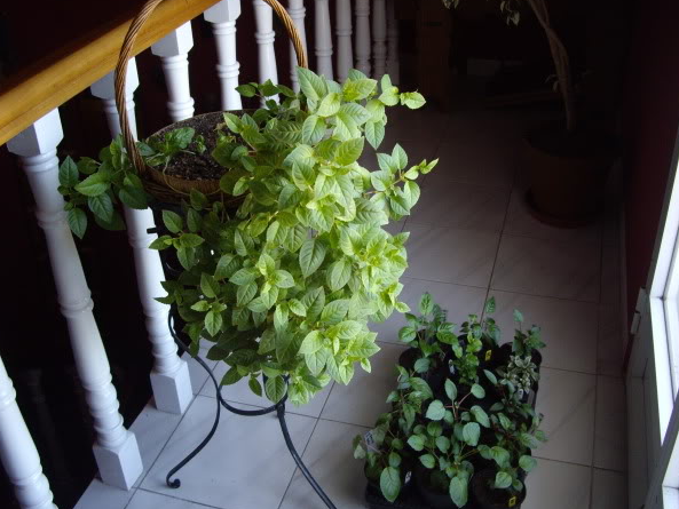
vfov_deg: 35.1
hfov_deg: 45.8
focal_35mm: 41
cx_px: 330
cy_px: 267
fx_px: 804
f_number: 2.8
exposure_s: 1/60
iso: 200
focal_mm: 7.9
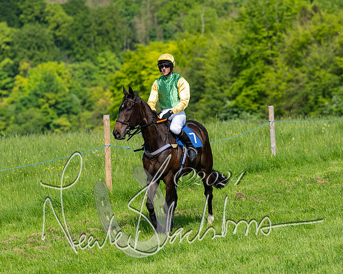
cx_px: 163
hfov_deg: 6.4
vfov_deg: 5.1
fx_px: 3087
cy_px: 135
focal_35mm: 304
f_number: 5
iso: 200
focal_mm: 200
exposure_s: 1/1000
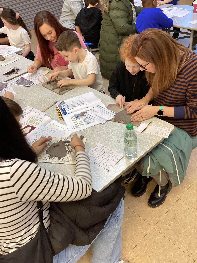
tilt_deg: -39.7
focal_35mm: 31
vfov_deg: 58.4
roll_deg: +10.0
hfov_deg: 45.4
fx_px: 235
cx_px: 98
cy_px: 132
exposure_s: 1/50
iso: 160
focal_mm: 3.3
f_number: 2.4
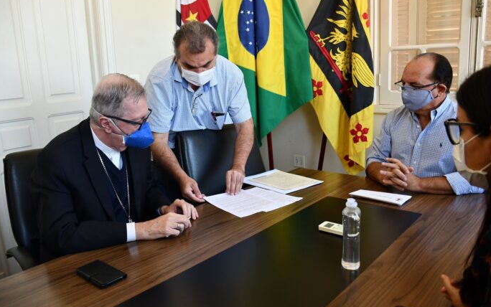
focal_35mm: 28
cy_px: 146
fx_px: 375
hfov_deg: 66.5
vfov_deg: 44.6
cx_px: 247
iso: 800
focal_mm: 18
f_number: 3.5
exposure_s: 1/160
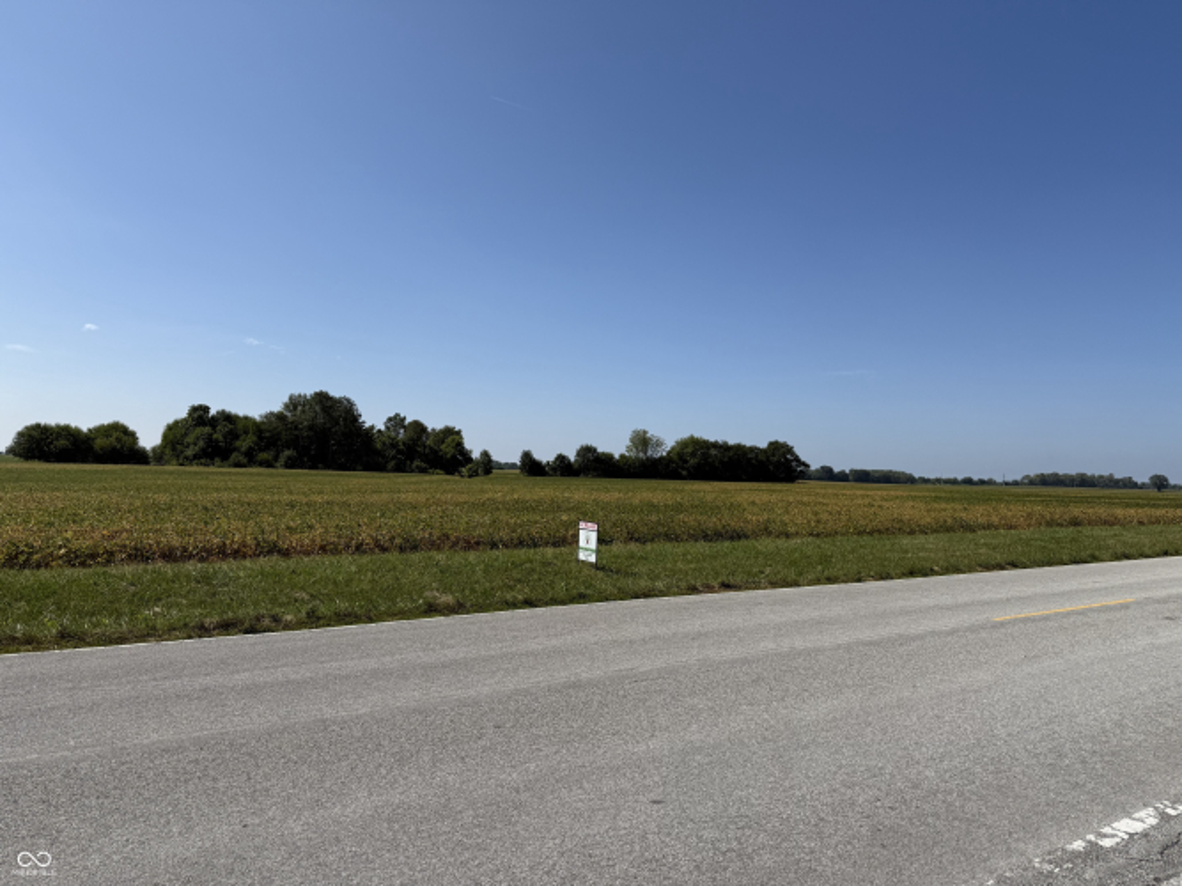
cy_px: 443
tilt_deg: +1.5
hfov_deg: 71.6
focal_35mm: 24
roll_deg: -2.0
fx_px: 819
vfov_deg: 56.8
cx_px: 591
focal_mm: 6.76
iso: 80
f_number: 1.78
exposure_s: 1/8130
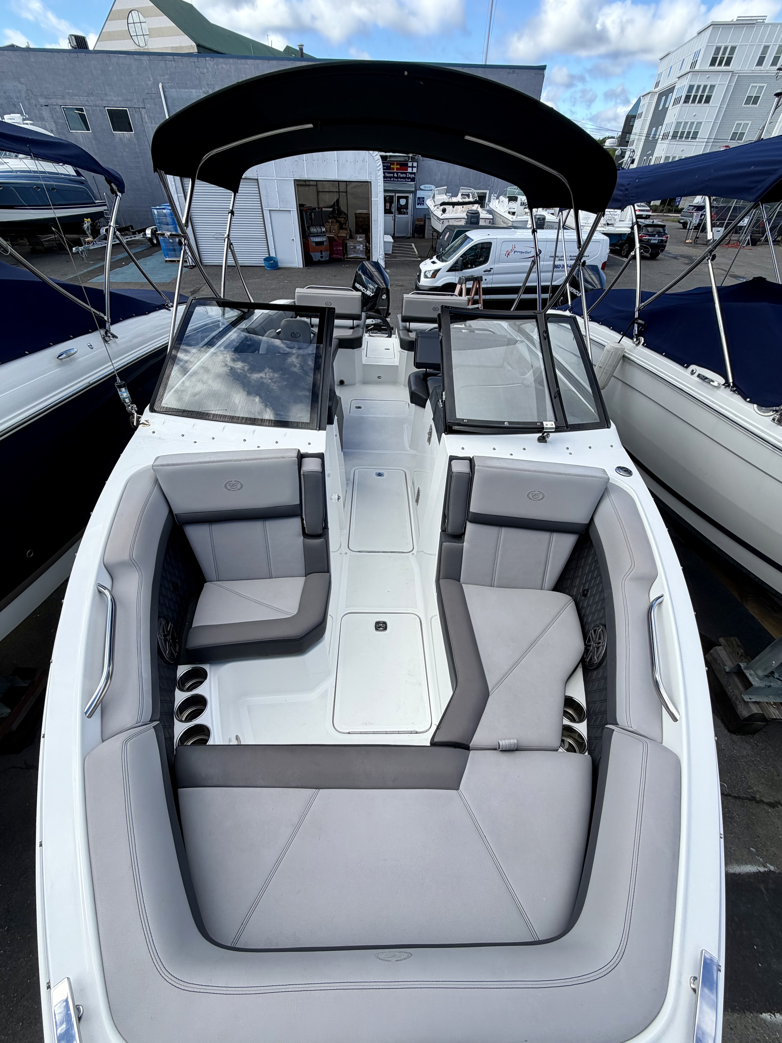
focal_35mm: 14
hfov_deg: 85.7
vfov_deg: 102.1
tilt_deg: -40.1
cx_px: 391
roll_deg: -1.5
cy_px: 522
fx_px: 422
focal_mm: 2.22
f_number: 2.2
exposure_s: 1/770
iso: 32
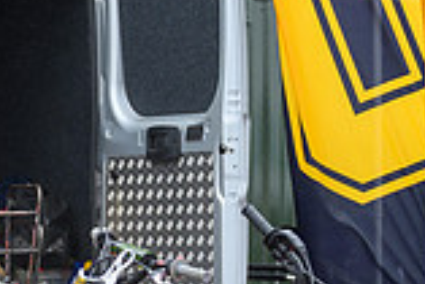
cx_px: 79
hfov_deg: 8.4
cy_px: 288
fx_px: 2883
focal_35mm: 244
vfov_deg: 5.6
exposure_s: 1/200
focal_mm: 44
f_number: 4
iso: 100
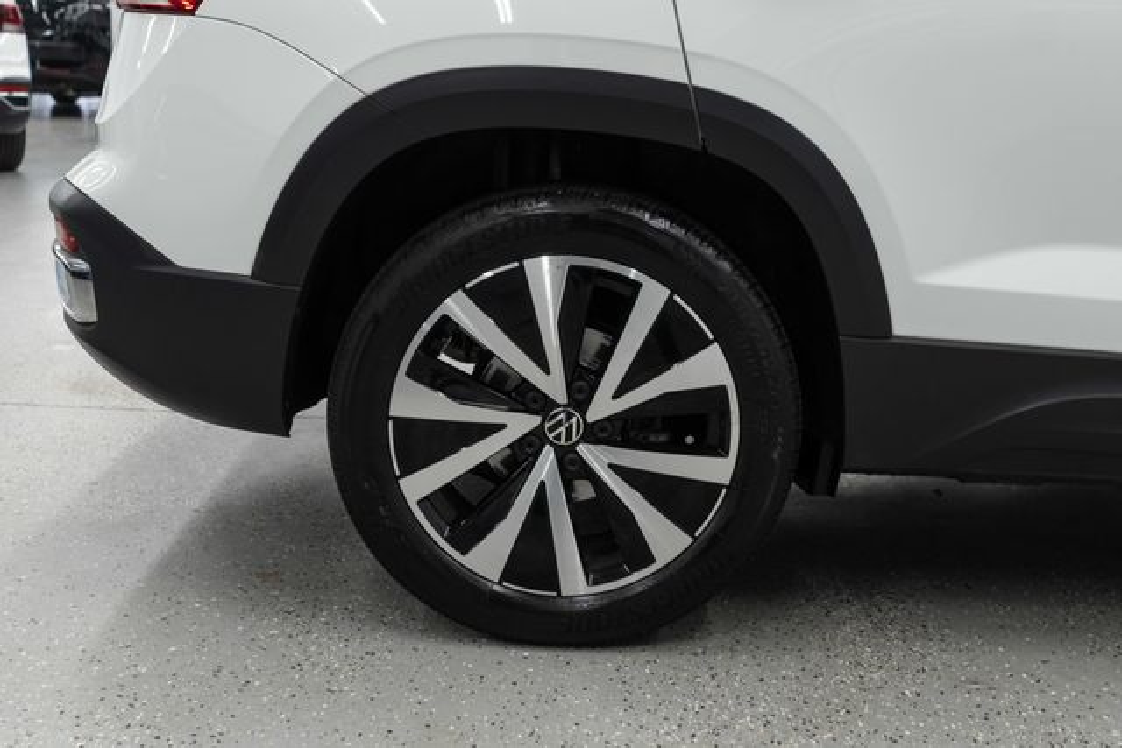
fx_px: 1309
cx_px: 561
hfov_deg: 46.4
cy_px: 374
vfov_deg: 31.9
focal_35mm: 42
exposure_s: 1/40
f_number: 3.5
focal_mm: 28
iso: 250
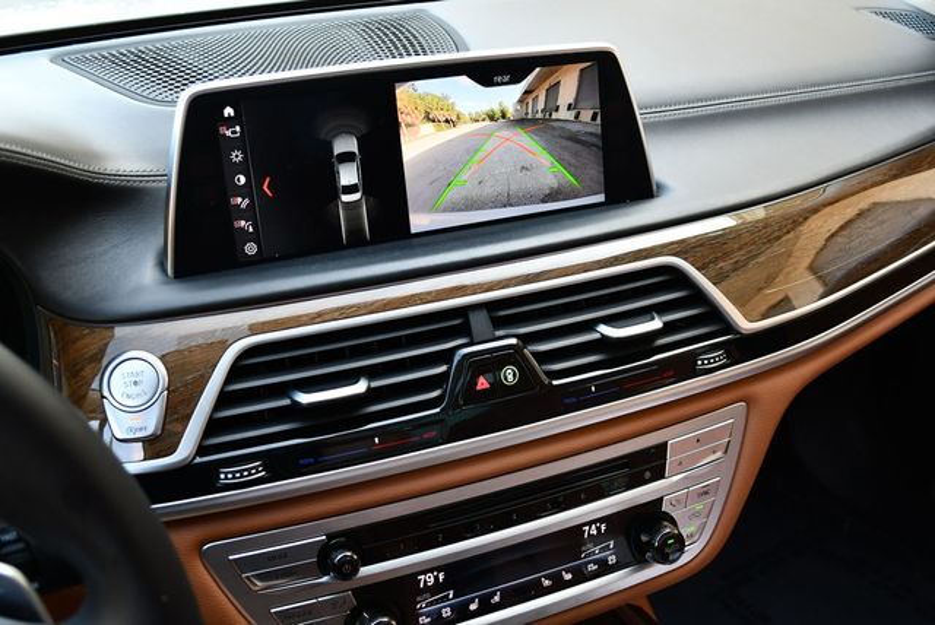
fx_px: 936
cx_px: 468
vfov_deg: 36.9
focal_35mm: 36
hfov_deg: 53.1
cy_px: 312
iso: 720
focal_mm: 18
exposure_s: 1/250
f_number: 3.5
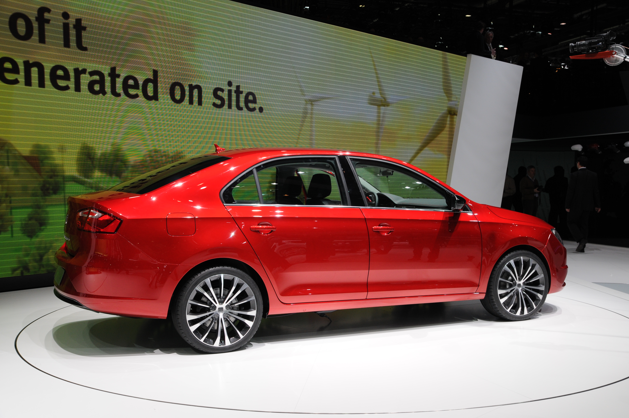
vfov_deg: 34.1
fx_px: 681
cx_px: 314
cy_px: 209
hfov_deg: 49.6
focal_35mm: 39
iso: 400
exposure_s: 1/350
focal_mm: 26
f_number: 9.5
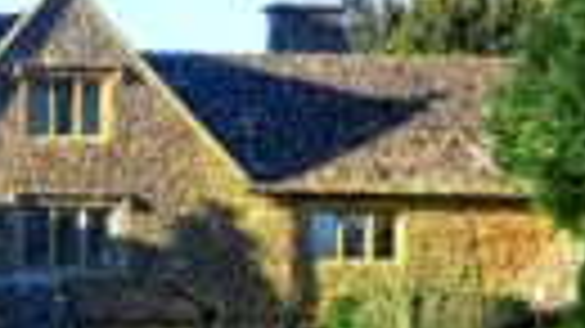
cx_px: -382
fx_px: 2869
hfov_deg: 11.0
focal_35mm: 185
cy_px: 281
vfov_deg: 6.5
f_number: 16
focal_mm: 24
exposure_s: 1/15
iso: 100
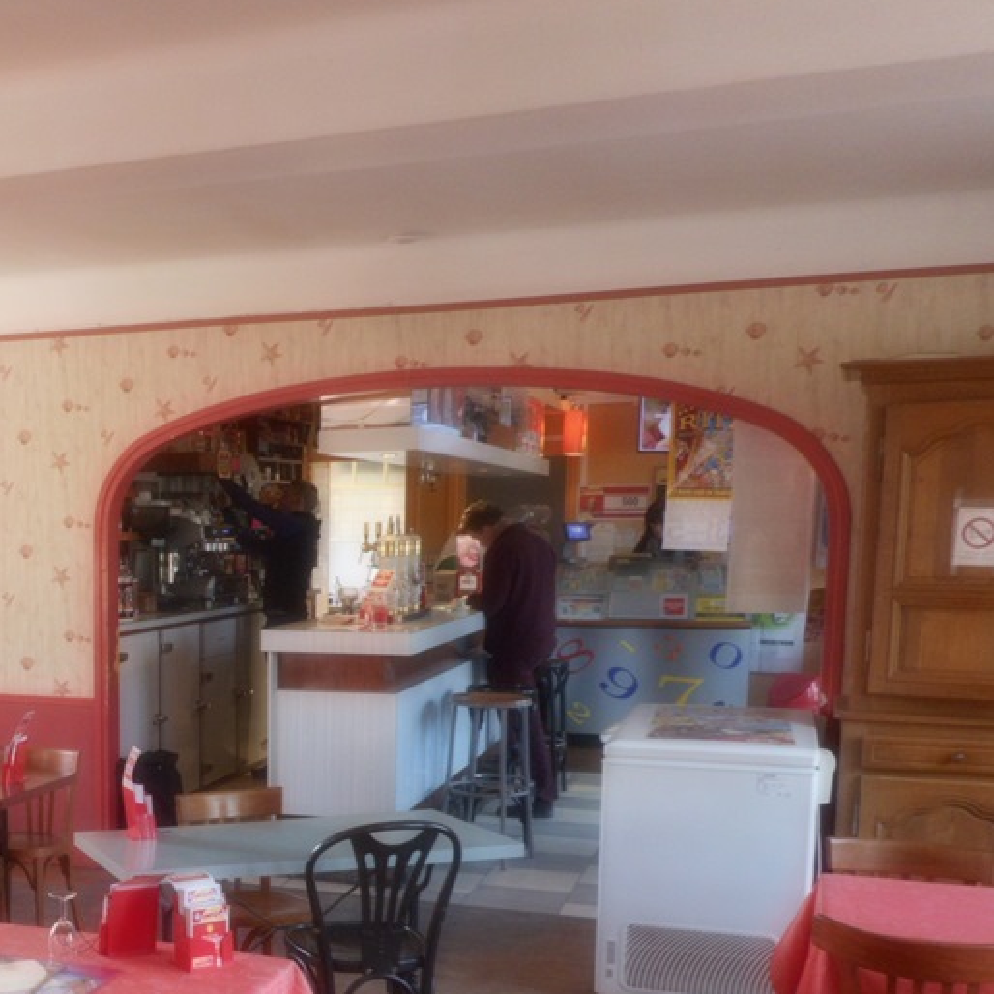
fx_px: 1429
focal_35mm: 44
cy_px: 729
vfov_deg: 37.5
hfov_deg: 35.9
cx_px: 85
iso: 180
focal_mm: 4.5
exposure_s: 1/30
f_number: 3.7
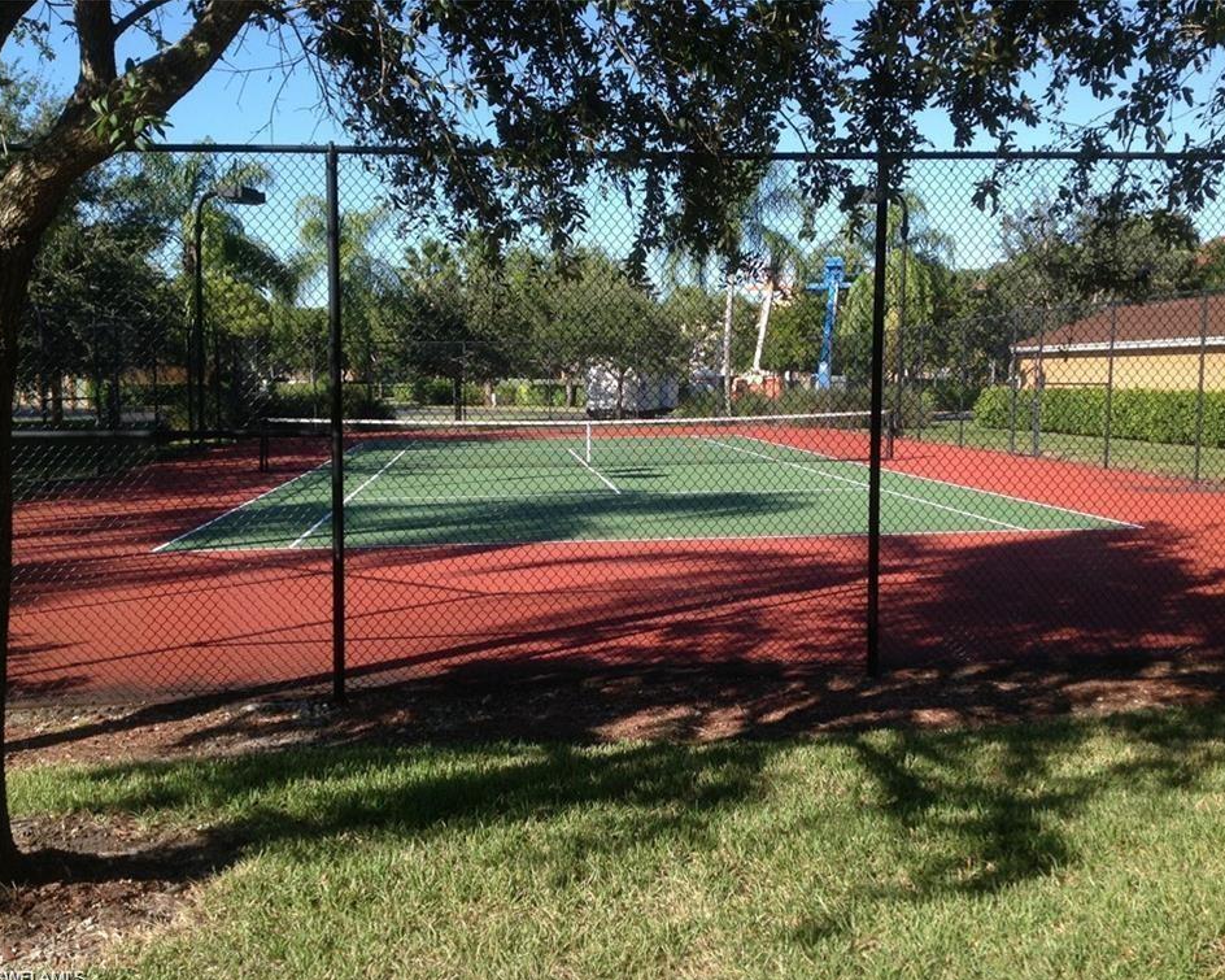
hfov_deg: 49.1
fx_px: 1341
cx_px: 654
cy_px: 495
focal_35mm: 37
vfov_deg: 40.1
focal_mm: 4.28
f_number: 2.4
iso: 50
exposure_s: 1/889
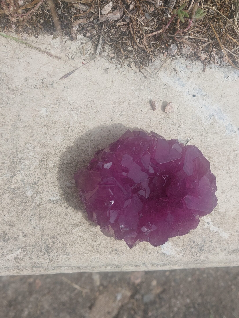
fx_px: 322
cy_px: 180
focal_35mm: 35
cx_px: 127
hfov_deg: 40.7
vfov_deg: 52.5
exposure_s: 1/1047
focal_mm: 4.6
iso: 20
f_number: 1.8
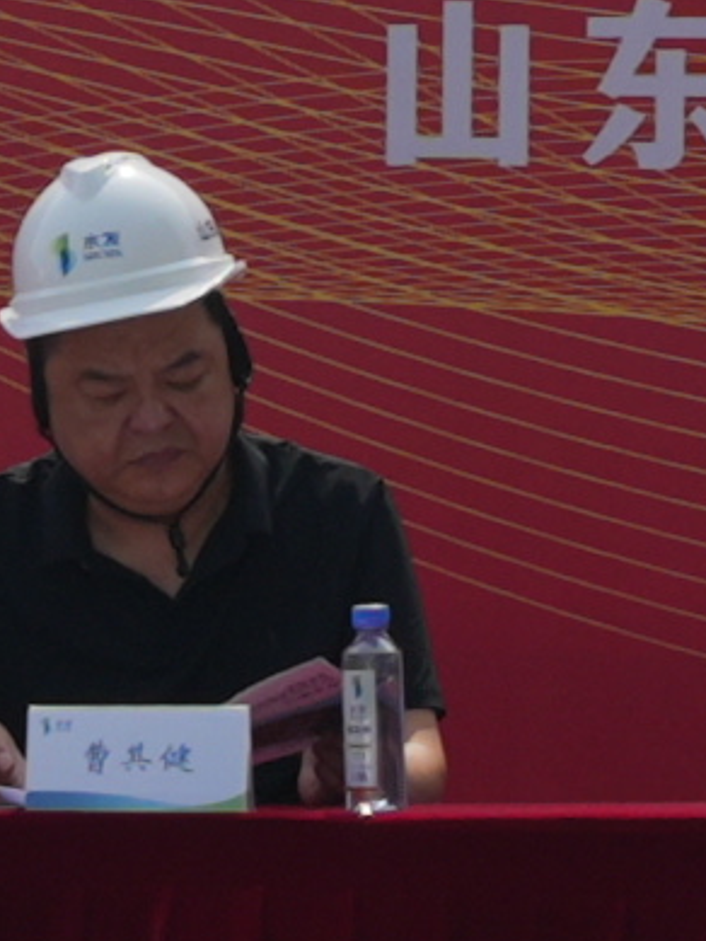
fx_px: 11143
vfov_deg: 4.8
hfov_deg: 3.6
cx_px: 413
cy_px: -244
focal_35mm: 410
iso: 100
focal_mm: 24
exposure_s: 1/1000
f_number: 5
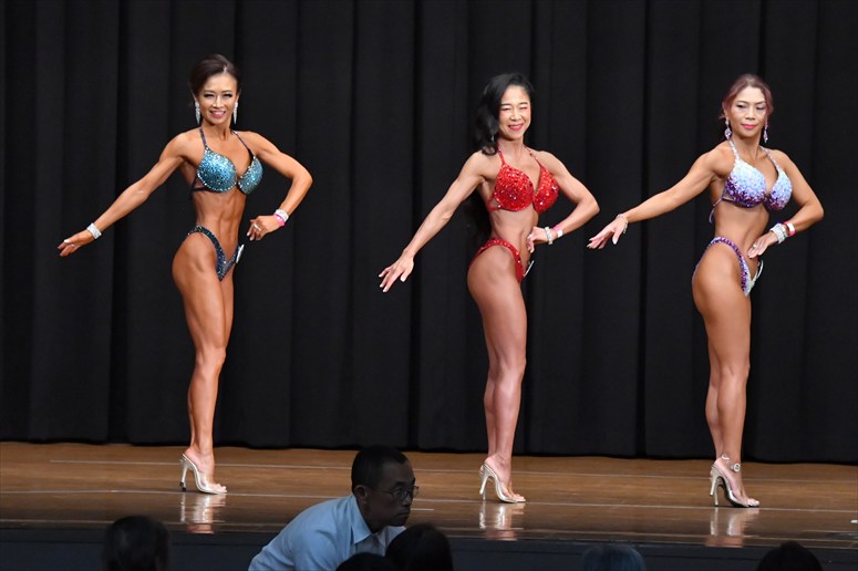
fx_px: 5169
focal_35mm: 217
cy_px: 286
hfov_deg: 9.5
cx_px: 429
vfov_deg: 6.3
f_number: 5.6
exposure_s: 1/400
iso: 8000
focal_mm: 145
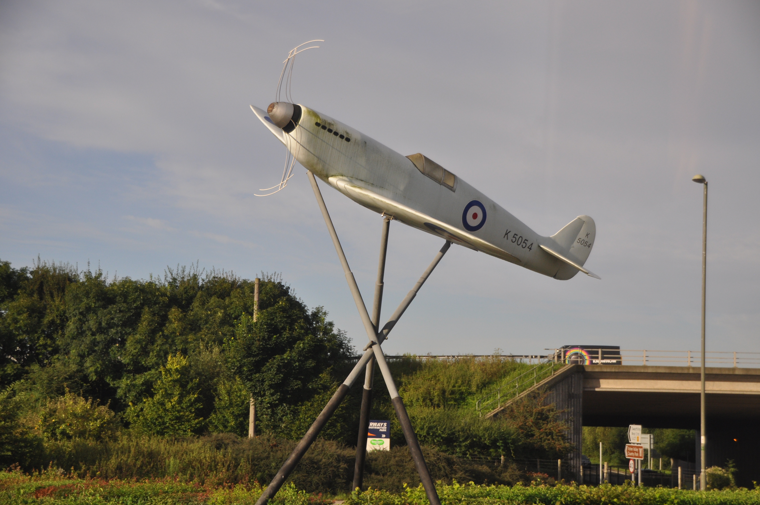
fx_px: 1455
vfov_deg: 19.7
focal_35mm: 69
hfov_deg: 29.3
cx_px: 380
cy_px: 252
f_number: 4.5
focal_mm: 46
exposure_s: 1/1000
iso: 500
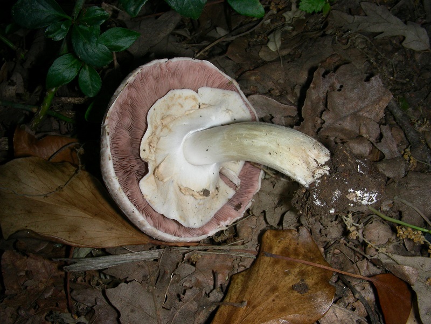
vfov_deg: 37.7
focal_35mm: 38
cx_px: 216
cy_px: 162
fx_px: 473
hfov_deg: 49.0
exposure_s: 1/60.1
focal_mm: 6.3
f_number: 6.8
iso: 50
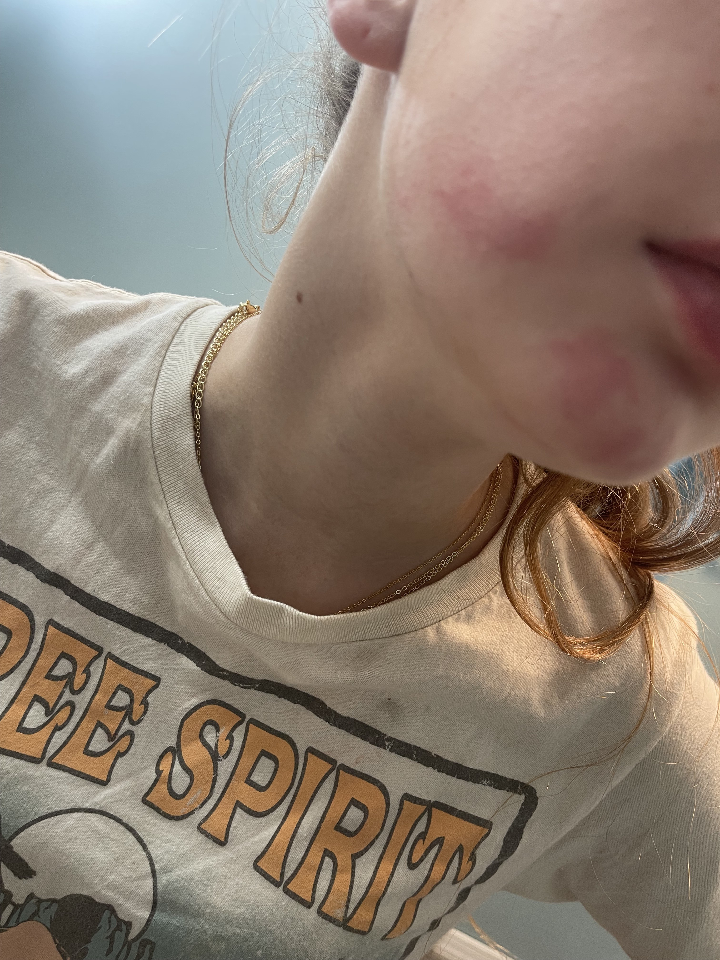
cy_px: 480
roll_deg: -29.2
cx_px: 360
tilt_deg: -16.8
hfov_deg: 54.9
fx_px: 693
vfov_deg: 69.4
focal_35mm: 25
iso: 100
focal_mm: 5.1
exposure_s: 1/60
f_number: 1.6
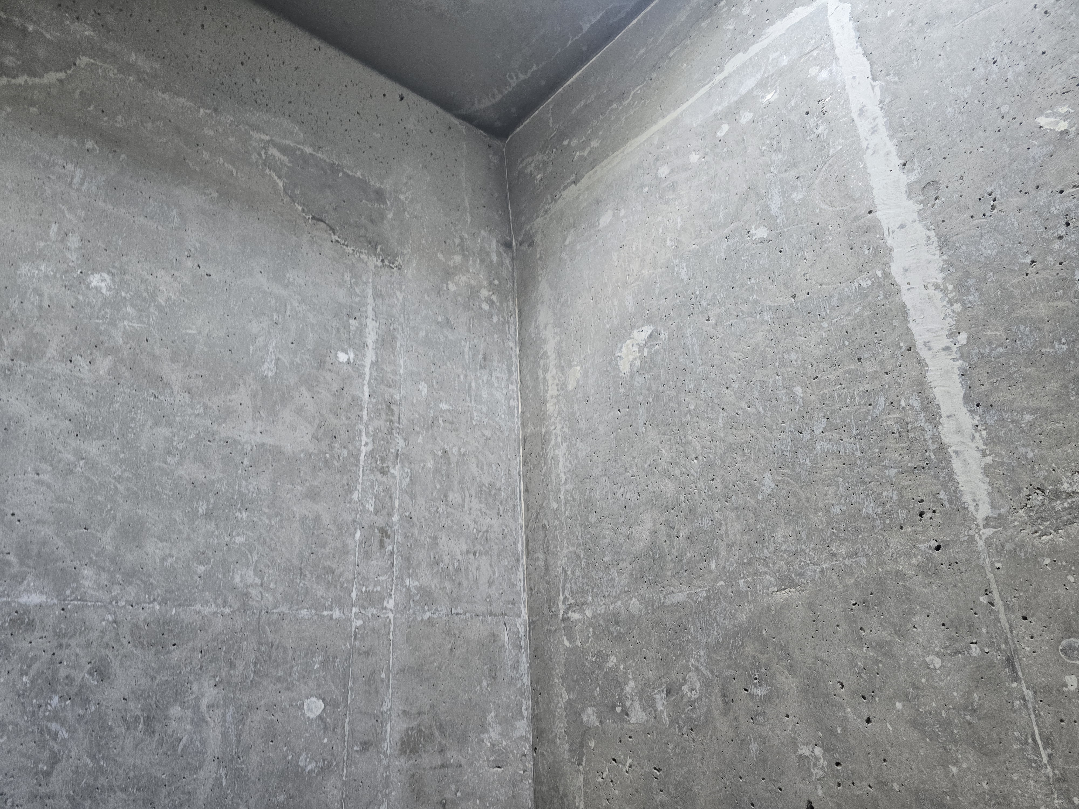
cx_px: 540
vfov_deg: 58.9
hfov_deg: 73.9
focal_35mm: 23
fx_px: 717
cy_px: 404
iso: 200
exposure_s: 1/100
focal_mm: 6.3
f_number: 1.7
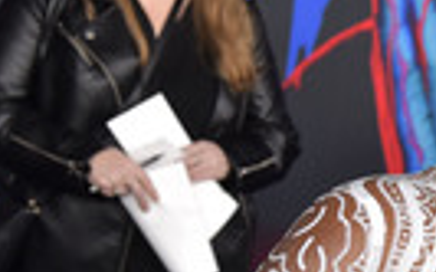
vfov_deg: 9.4
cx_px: 643
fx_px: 1639
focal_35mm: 138
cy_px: 269
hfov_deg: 14.2
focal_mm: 40
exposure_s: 1/250
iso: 2000
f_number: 6.3
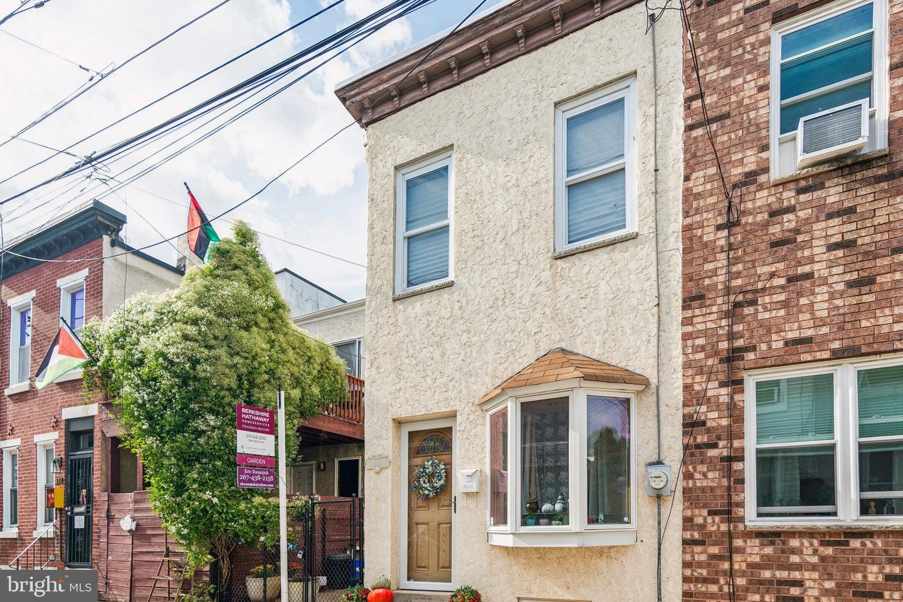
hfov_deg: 90.0
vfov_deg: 67.4
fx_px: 451
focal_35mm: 18
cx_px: 452
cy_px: 301
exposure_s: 1/100
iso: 250
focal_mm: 18
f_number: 5
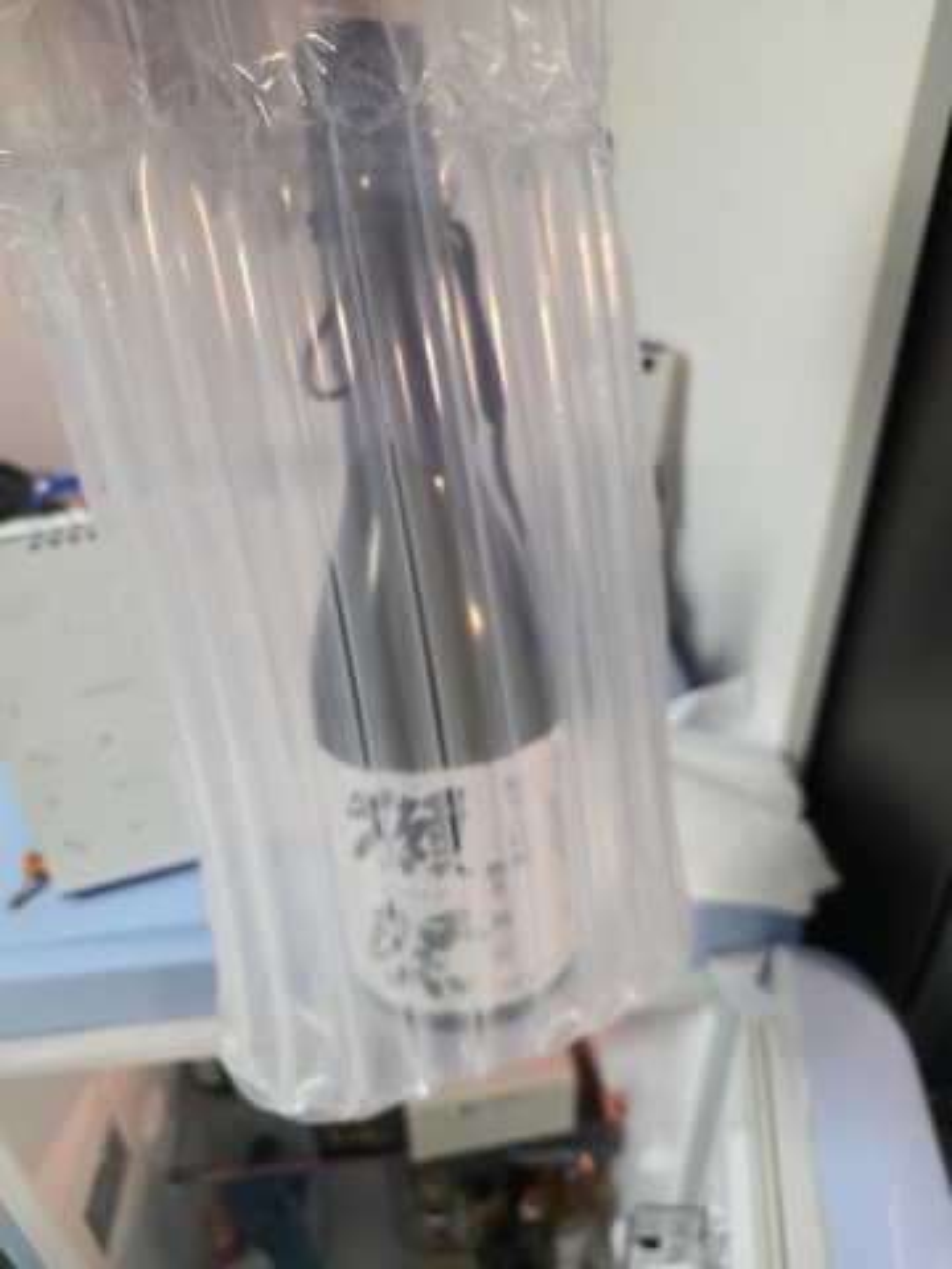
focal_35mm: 23
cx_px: 476
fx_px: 843
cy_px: 634
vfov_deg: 73.9
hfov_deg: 58.9
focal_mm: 6.25
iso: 500
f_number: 1.7
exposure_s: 1/120
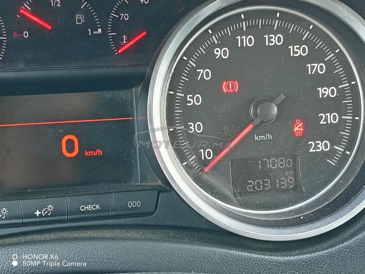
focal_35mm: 62
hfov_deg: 31.2
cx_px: 182
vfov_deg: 23.7
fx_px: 654
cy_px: 137
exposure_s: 1/33.3
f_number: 1.8
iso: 132
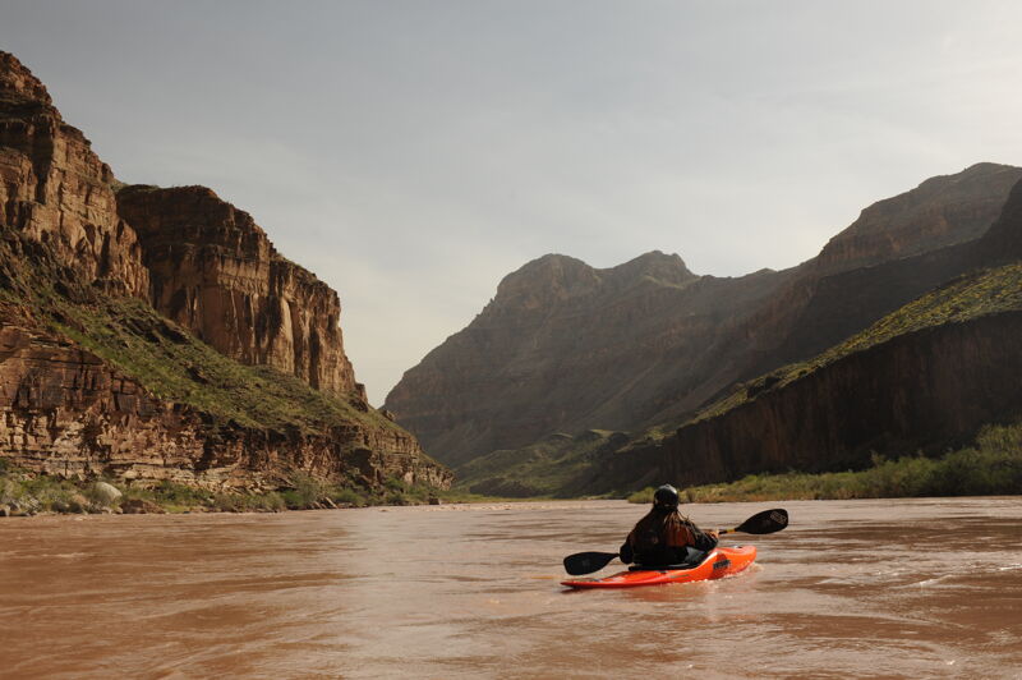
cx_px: 511
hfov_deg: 54.5
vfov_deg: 37.8
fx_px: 993
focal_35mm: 35
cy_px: 340
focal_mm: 35
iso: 200
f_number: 8
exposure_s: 1/400
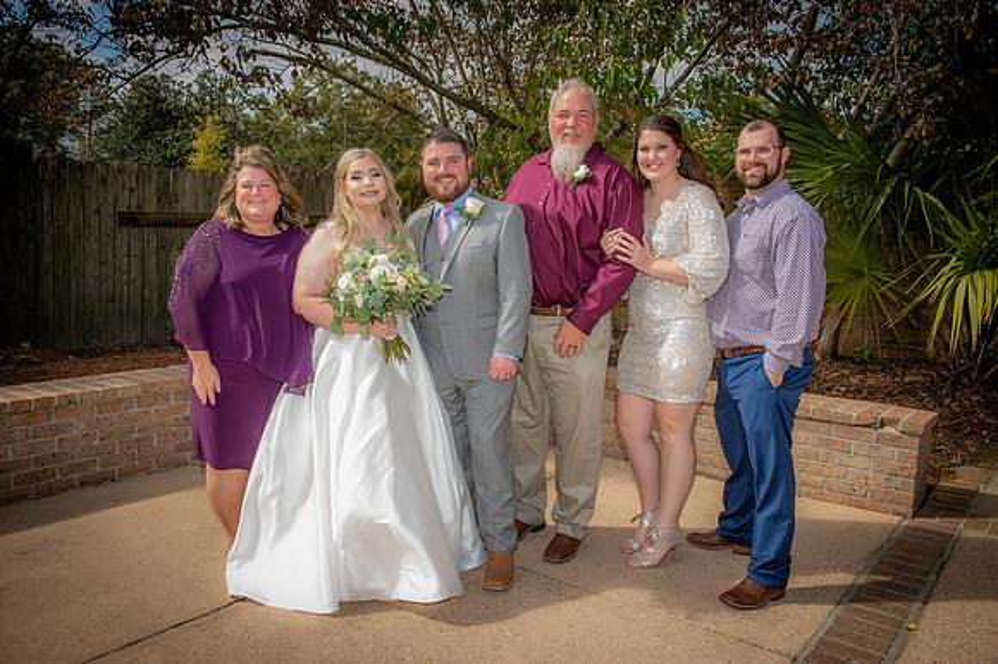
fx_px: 803
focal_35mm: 29
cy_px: 332
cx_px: 499
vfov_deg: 44.9
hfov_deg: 63.7
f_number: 5.6
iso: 50
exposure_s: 1/160
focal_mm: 29
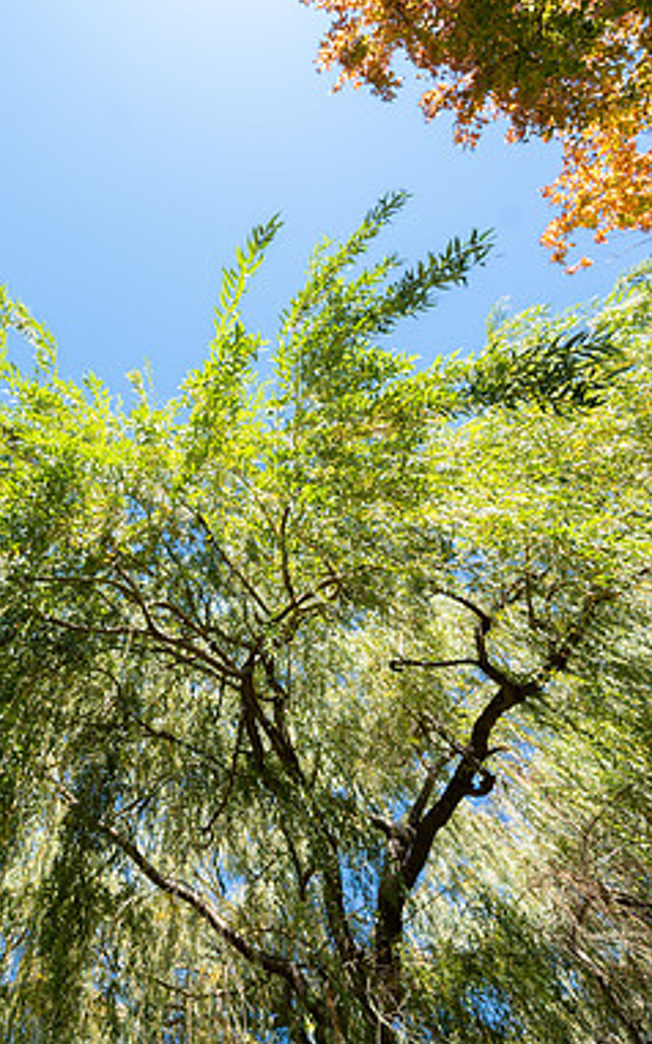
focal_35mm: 22
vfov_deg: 79.7
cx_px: 137
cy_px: 516
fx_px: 626
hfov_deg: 51.8
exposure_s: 1/125
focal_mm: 14
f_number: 5
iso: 100
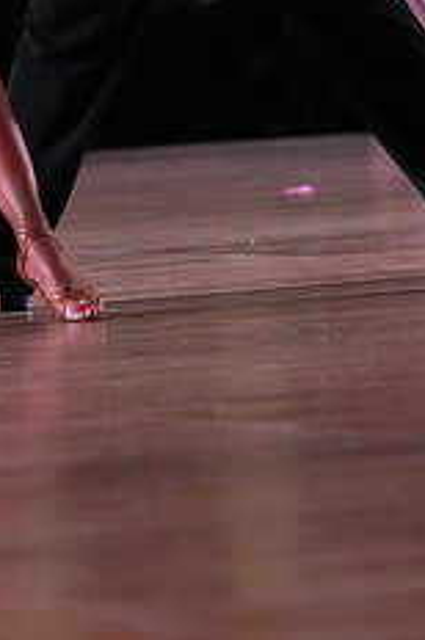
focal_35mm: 501
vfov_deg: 4.1
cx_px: -7
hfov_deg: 2.7
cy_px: -157
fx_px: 8898
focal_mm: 200
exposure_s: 1/400
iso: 10000
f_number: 5.6
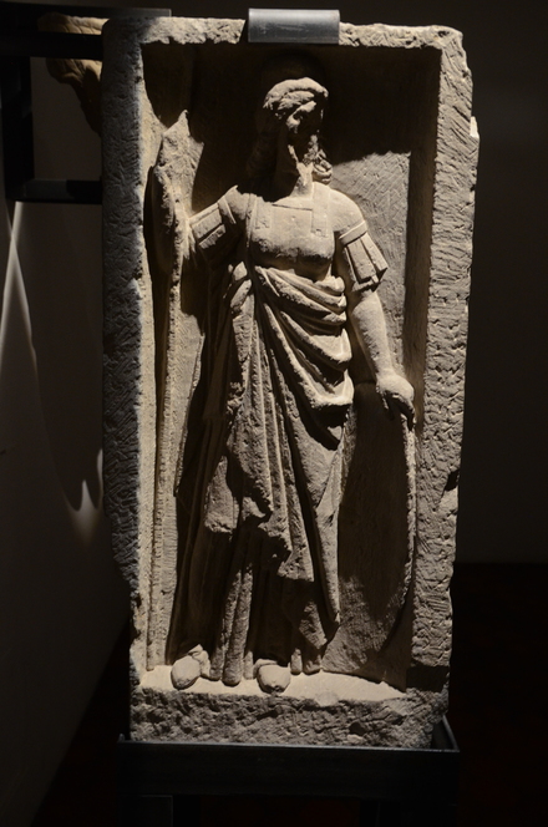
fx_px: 757
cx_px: 274
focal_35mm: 33
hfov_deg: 39.8
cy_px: 414
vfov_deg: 57.3
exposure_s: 1/8
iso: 1250
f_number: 3.5
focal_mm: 22
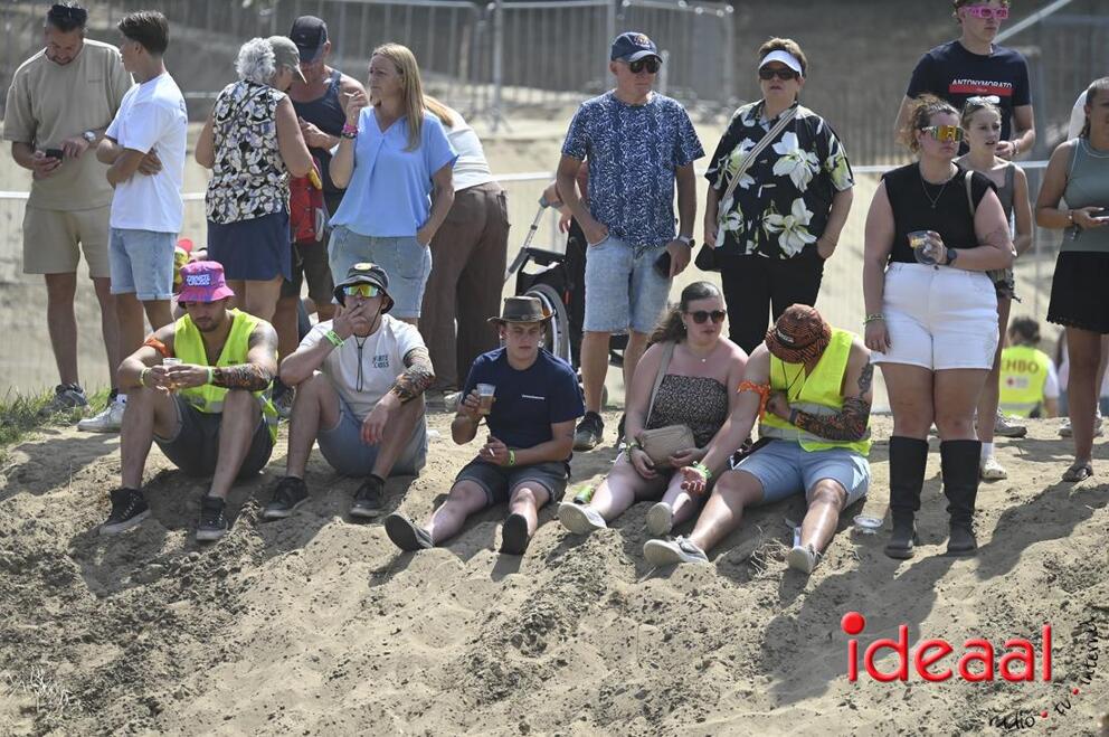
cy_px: 368
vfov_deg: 3.4
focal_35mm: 400
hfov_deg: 5.2
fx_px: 12308
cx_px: 554
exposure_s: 1/500
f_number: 5.6
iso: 140
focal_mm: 400
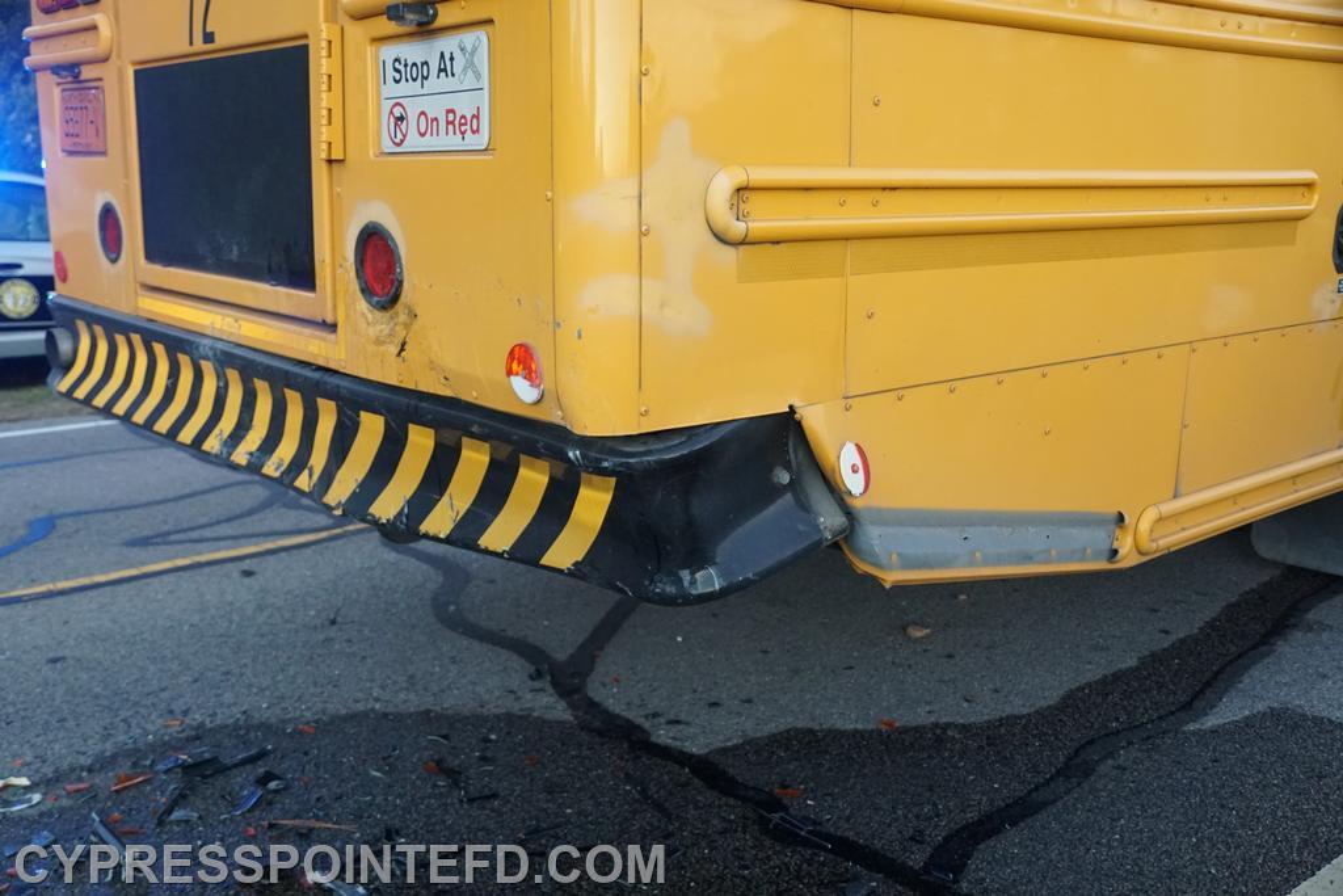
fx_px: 1231
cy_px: 448
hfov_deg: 57.2
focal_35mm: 33
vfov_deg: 40.0
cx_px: 672
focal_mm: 22
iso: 1600
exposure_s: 1/60
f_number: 4
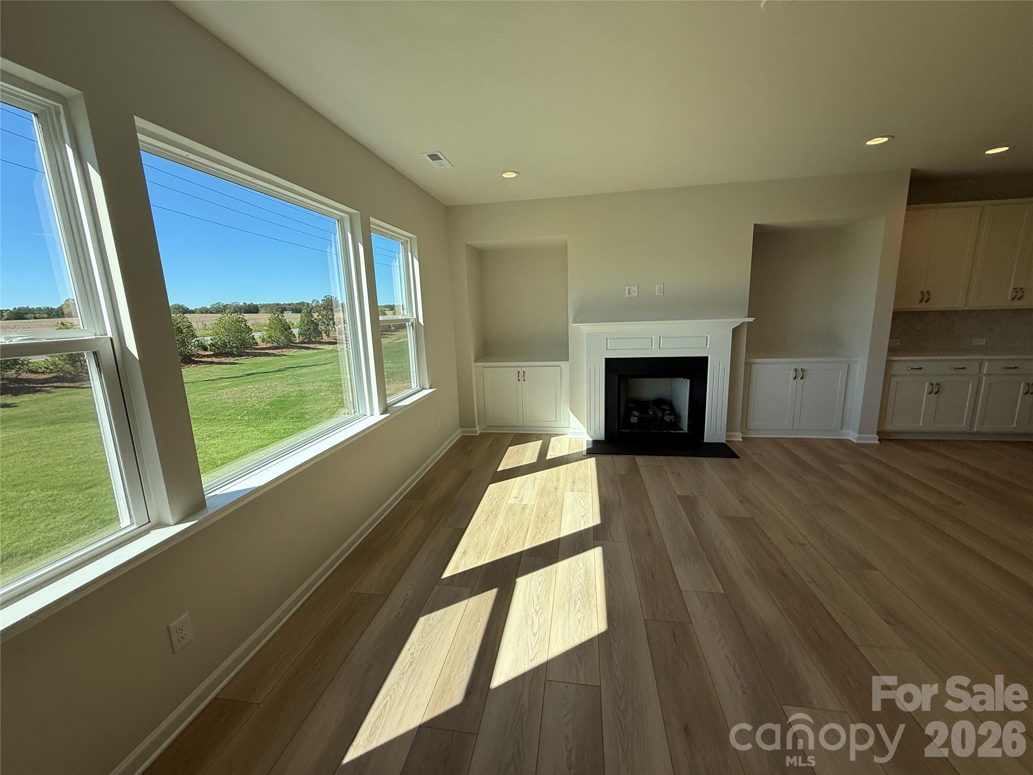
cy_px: 388
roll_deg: +2.1
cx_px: 516
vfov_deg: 85.7
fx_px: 418
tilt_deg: -10.3
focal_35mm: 14
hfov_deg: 102.1
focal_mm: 2.22
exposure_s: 1/809
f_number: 2.2
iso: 64
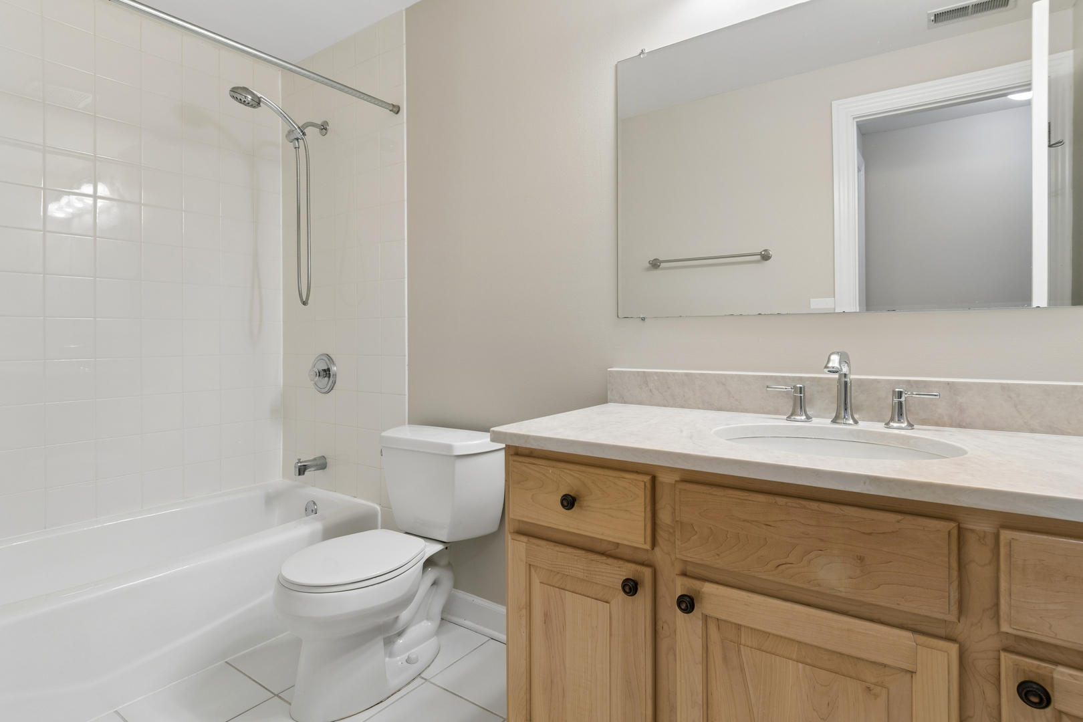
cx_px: 542
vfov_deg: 67.4
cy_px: 361
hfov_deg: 90.0
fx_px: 541
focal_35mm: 18
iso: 250
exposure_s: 1/15
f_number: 8
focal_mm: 12
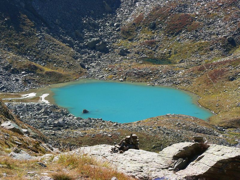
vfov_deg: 9.5
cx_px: 120
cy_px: 90
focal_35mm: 157
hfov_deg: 12.6
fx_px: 1089
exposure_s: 1/320
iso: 80
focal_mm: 26.2
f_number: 4
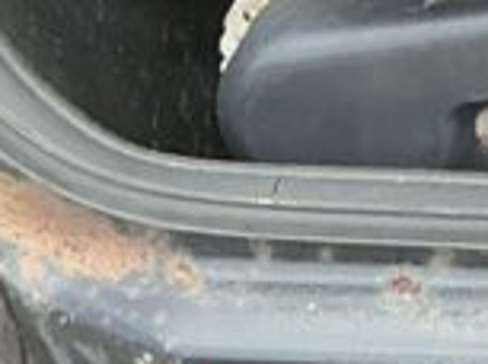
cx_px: 1445
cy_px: -358
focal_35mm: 188
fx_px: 2644
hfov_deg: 8.8
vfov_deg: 7.6
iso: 20
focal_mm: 3
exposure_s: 1/188
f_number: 1.8
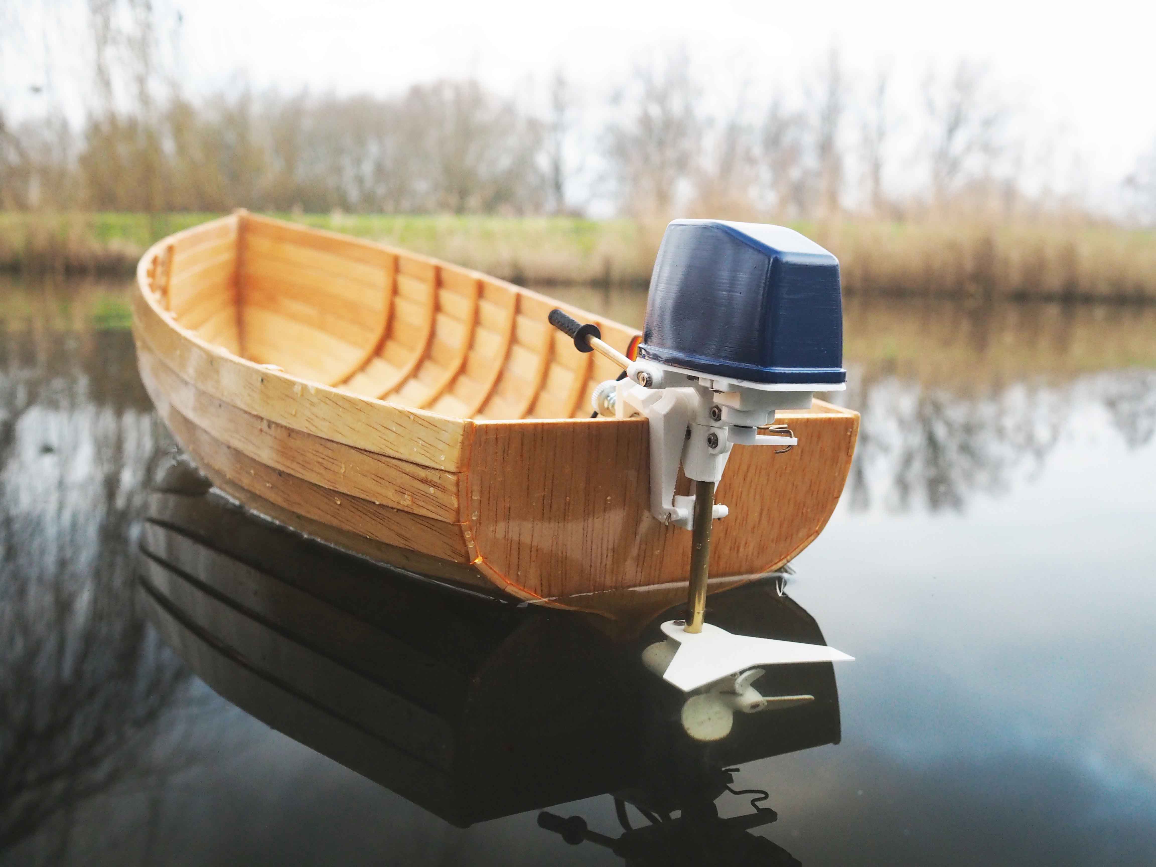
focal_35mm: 34
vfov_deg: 41.8
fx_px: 1135
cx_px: 578
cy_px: 434
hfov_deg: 54.0
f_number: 5
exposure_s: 1/80
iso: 1250
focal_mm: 17
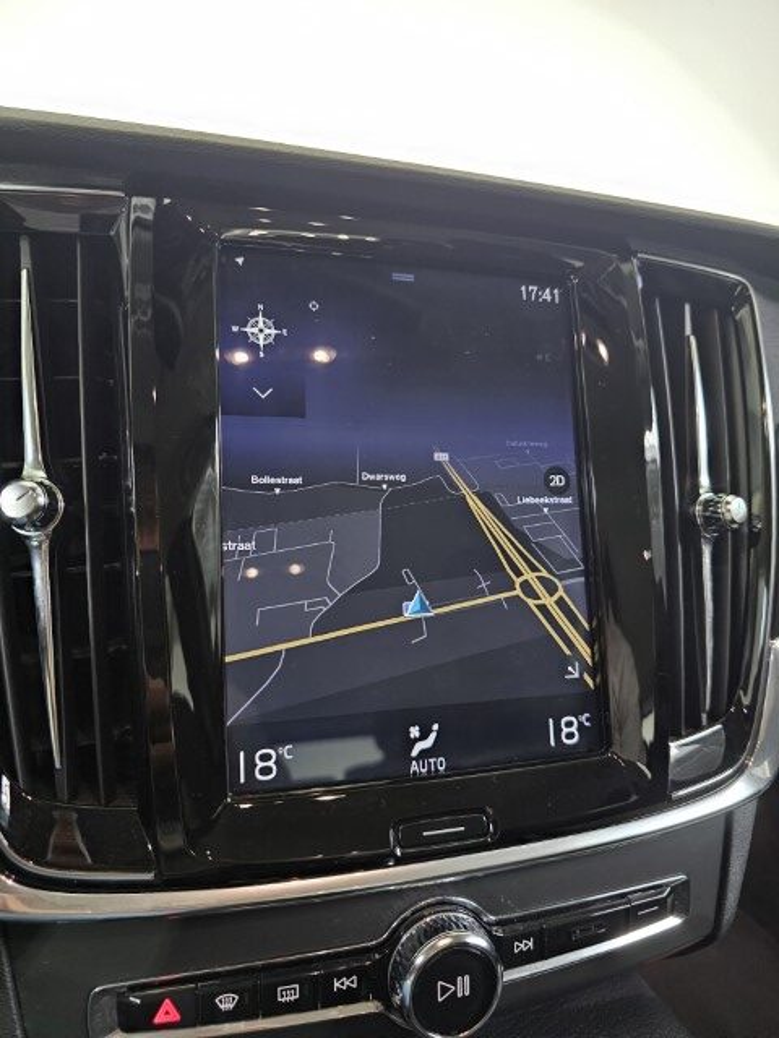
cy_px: 519
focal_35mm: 23
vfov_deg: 73.9
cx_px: 390
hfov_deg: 58.9
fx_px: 690
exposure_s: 1/25
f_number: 1.7
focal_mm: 6.3
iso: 1000
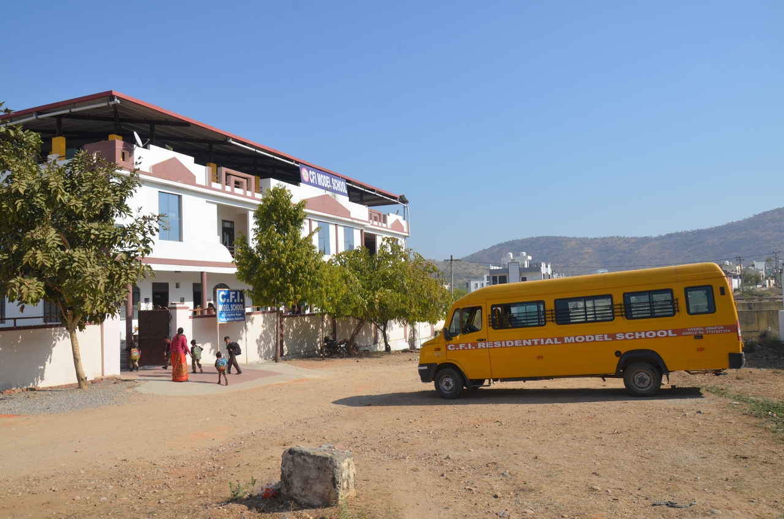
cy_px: 260
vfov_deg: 47.7
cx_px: 392
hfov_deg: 67.5
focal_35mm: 27
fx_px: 587
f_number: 9
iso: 100
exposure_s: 1/320
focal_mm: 18
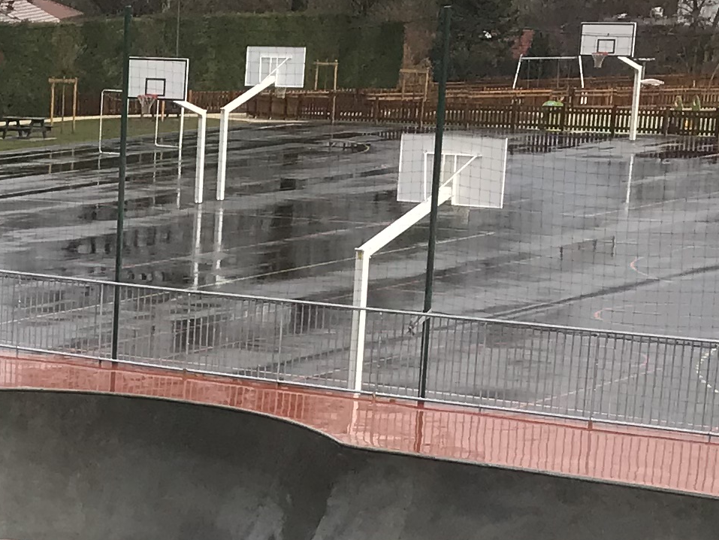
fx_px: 2451
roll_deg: +0.7
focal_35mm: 118
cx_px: -406
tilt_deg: -15.2
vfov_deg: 12.2
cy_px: 665
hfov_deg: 15.2
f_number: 1.8
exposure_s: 1/1773
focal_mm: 3.99
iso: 20
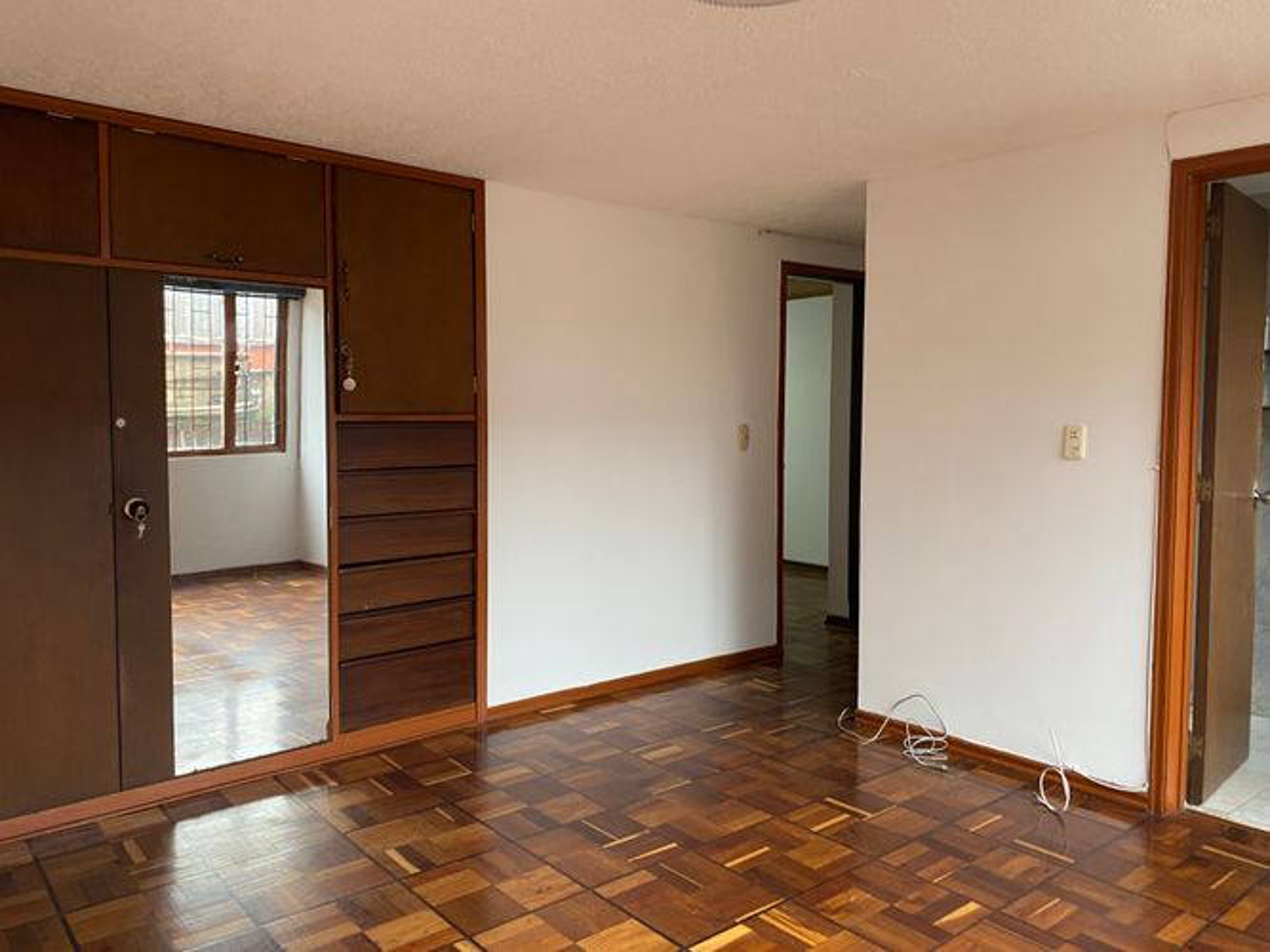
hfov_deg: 67.3
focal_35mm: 26
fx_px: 954
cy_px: 476
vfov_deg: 53.0
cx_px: 635
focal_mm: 4.25
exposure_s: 1/60
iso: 125
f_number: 1.8
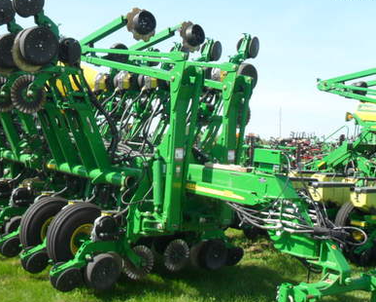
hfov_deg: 38.5
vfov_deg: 31.4
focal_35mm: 48
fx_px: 534
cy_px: 184
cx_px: 143
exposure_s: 1/60
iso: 100
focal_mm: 6.2
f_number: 8.9
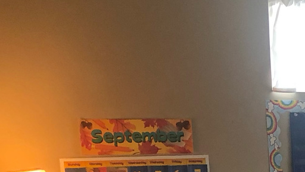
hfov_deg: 15.7
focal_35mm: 122
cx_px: 499
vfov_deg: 9.4
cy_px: 335
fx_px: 987
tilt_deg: -12.3
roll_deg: +0.1
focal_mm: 3.99
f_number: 1.8
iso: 40
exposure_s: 1/15
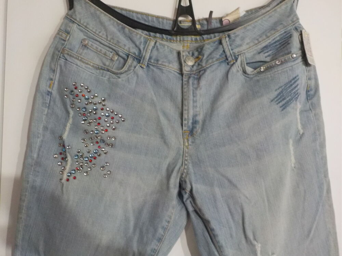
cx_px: 171
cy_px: 128
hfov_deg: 60.0
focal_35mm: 30
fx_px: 296
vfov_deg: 46.8
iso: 640
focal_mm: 4.1
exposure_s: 1/8
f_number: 3.3
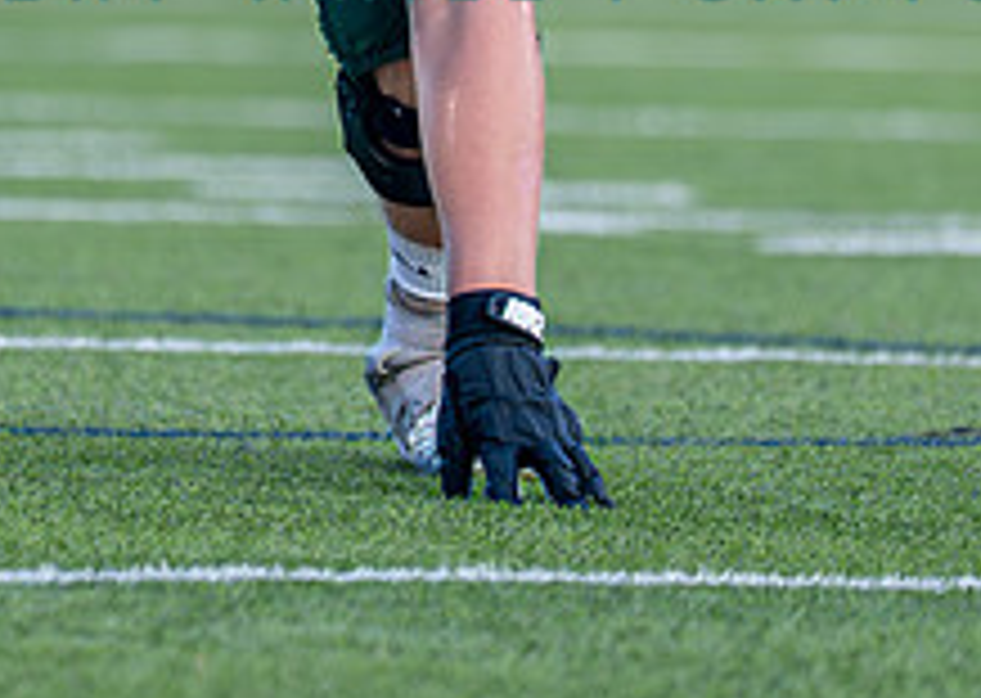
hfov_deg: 2.4
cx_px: 160
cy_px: -120
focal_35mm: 826
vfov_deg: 1.7
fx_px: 22978
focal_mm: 182
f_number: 2.8
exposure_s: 1/1250
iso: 500
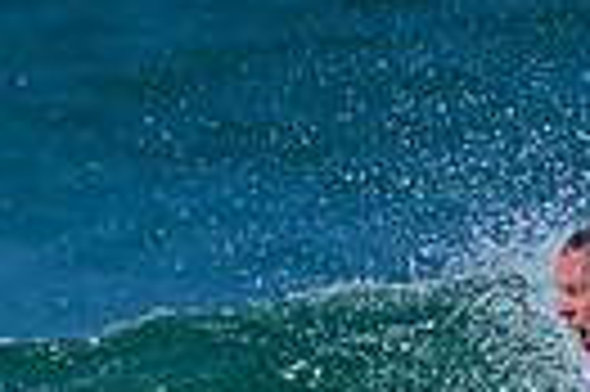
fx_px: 63902
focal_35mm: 3904
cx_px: 350
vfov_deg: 0.4
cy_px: 401
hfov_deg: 0.5
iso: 250
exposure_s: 1/2000
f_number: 6.3
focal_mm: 800
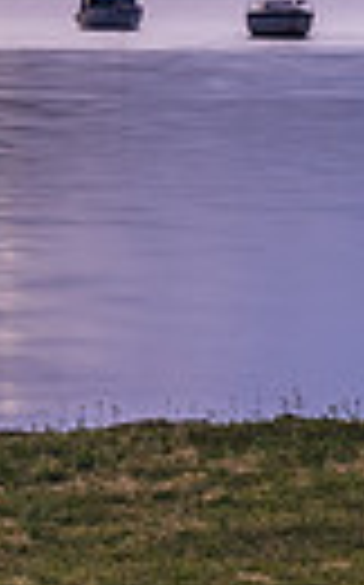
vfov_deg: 6.6
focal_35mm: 316
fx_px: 5027
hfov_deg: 4.1
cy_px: -128
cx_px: 202
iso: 100
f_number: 8
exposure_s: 1.6
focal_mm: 46
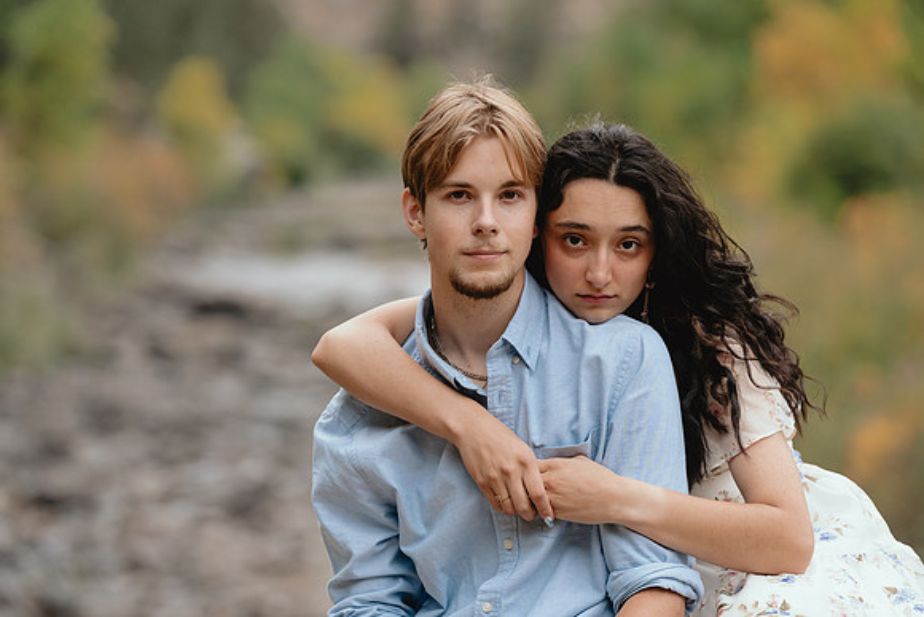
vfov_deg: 9.4
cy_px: 308
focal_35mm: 146
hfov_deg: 14.1
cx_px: 462
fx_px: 3748
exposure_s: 1/250
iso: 320
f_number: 3.5
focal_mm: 146
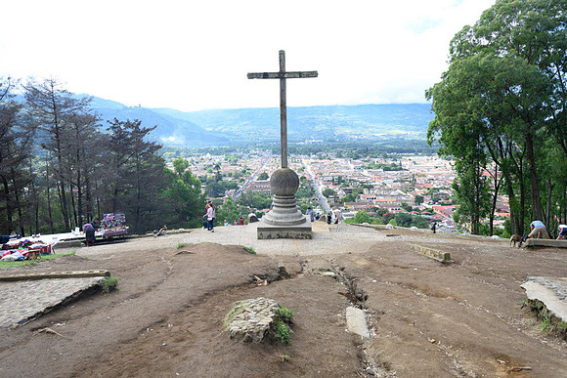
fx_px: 354
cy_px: 189
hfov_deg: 77.3
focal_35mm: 22
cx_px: 284
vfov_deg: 56.2
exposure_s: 1/125
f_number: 4.5
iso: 100
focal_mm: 22.5
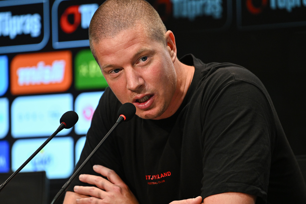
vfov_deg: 4.6
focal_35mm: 300
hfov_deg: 6.9
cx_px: 153
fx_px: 2549
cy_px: 102
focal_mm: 200
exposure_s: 1/320
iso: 1600
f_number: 2.8
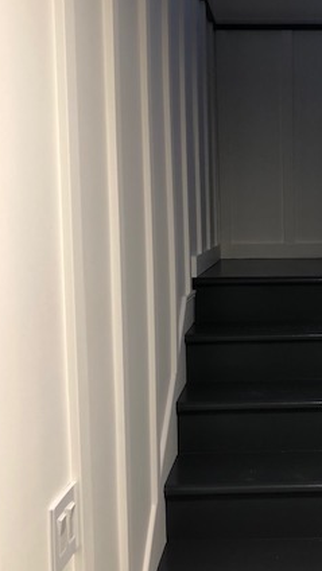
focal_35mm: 46
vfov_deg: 44.5
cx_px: 303
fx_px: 697
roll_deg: -0.1
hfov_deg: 25.1
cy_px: 272
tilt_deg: -5.4
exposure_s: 1/24
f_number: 1.8
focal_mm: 3.99
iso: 40
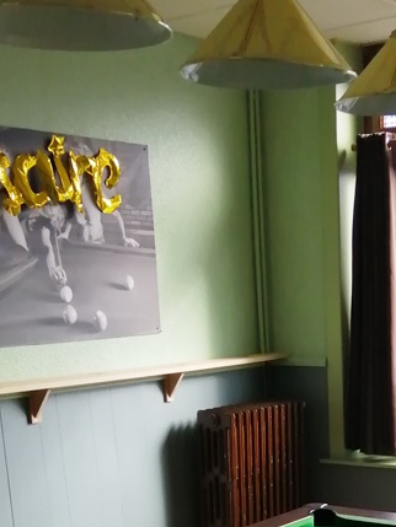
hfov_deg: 23.4
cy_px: 560
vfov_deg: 28.7
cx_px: 296
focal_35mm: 62
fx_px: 945
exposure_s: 1/442
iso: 160
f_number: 1.8
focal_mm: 3.6
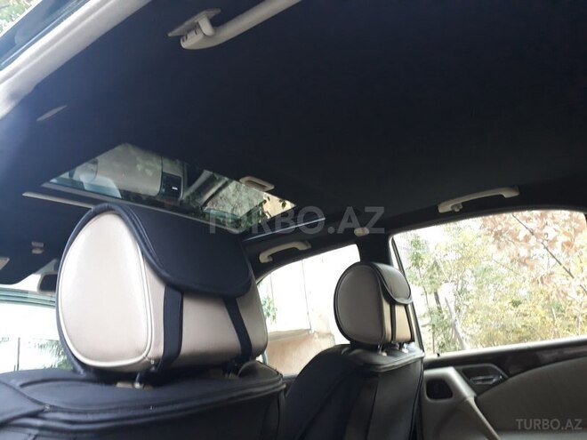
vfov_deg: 51.4
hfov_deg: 65.3
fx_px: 458
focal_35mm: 27
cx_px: 294
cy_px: 220
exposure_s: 1/20
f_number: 1.9
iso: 160
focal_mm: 3.6
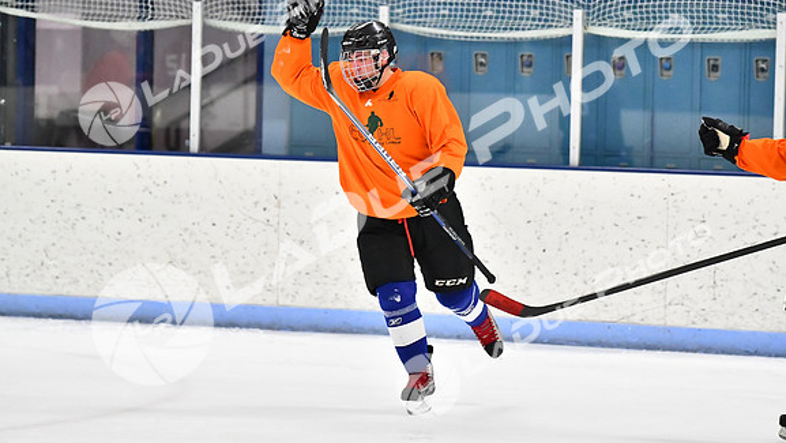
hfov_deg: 9.1
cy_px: 185
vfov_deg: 5.1
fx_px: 4941
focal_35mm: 237
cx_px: 394
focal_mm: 150
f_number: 2.8
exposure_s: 1/1250
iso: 6400
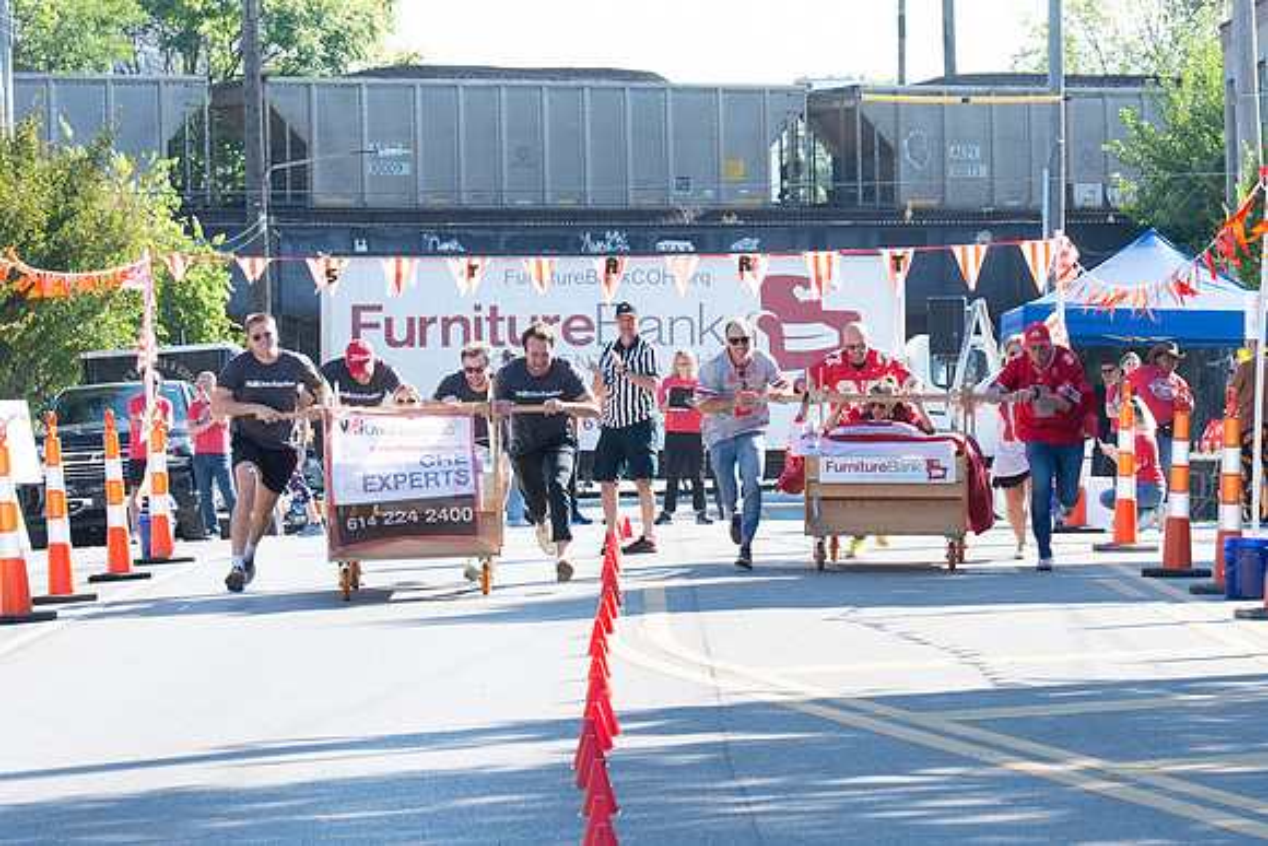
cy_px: 416
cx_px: 780
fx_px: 6239
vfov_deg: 7.8
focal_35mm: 177
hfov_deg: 11.6
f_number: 7.1
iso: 200
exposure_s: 1/250
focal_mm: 100
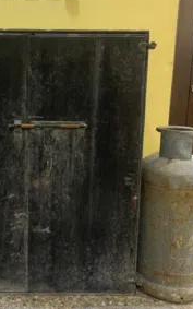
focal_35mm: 39
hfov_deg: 31.9
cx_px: 38
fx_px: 328
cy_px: 141
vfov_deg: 50.3
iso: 400
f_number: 1.8
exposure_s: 1/33
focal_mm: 4.25
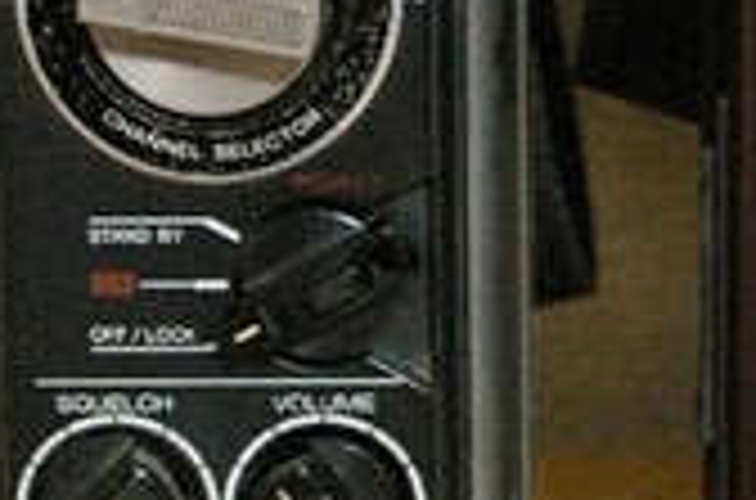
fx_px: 3442
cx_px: 662
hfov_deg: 12.5
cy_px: -255
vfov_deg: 8.1
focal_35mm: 164
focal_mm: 23
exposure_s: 1/15
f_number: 5.6
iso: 3200
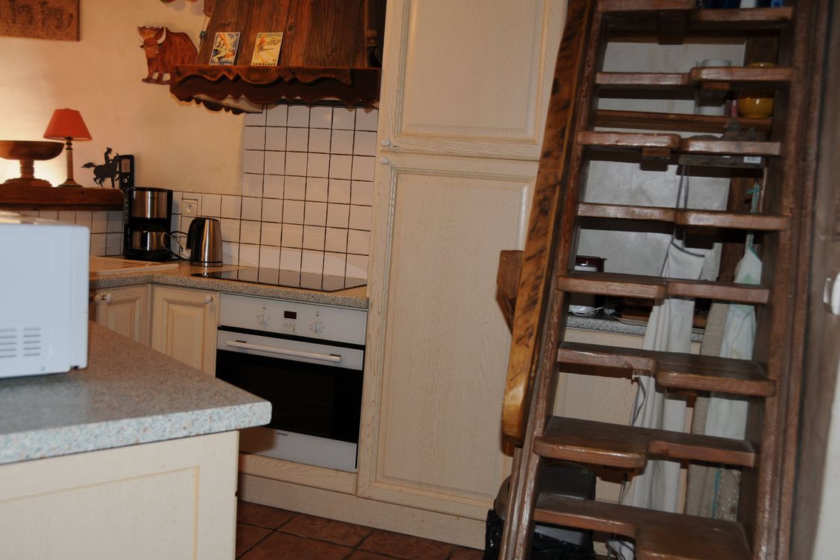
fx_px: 793
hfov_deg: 55.8
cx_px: 424
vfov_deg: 38.9
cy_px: 288
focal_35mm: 34
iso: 200
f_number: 3.8
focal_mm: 22
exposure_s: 1/60
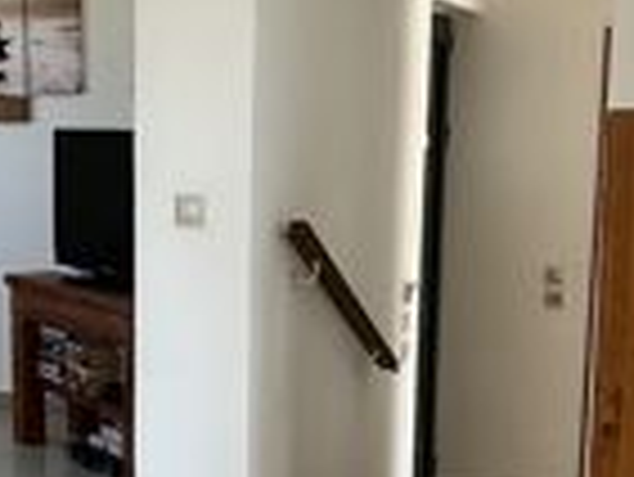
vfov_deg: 21.0
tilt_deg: -8.7
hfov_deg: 27.2
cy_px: 315
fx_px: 1283
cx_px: 117
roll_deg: +0.4
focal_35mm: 70
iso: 200
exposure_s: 1/99
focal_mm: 2.22
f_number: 2.2
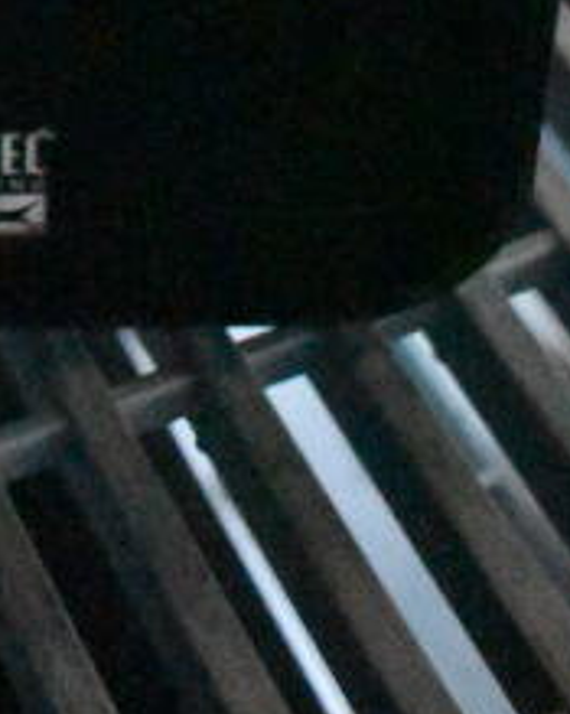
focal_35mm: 135
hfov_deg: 11.3
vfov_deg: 12.4
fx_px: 2848
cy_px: -760
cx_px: -59
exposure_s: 1/4000
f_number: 3.8
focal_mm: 23
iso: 25600
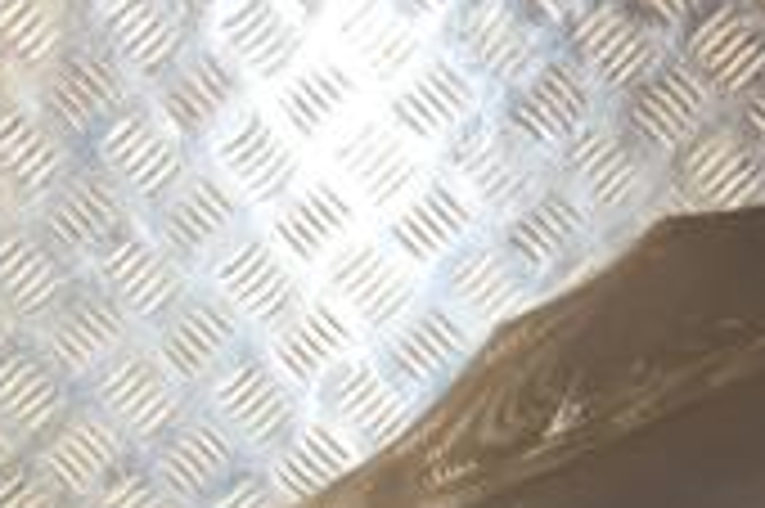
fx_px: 2930
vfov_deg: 9.6
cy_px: 818
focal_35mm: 138
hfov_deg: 14.9
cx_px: 432
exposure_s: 1/200
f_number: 5
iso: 800
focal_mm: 26
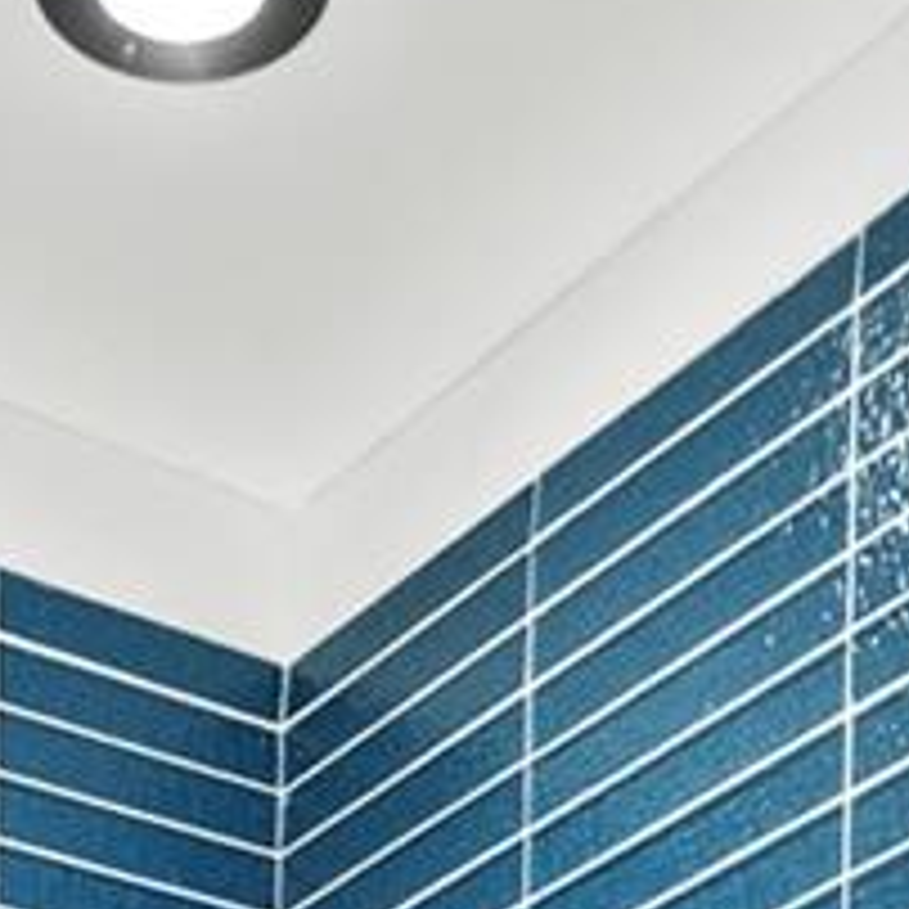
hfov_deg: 17.1
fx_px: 3001
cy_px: 2324
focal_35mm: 101
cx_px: 189
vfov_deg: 12.5
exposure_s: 1/6
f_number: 2.8
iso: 200
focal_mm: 15
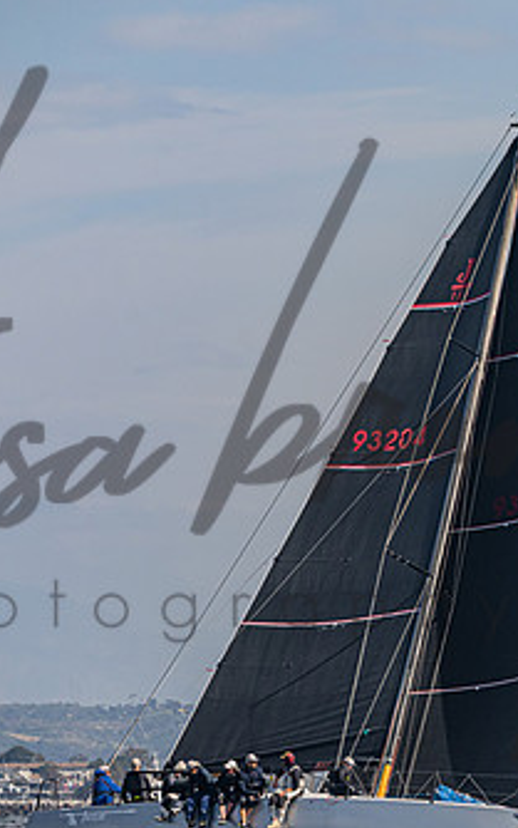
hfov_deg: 3.0
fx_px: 9975
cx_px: 402
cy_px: 420
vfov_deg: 4.8
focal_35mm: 442
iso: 320
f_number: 6.3
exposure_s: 1/4000
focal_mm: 250
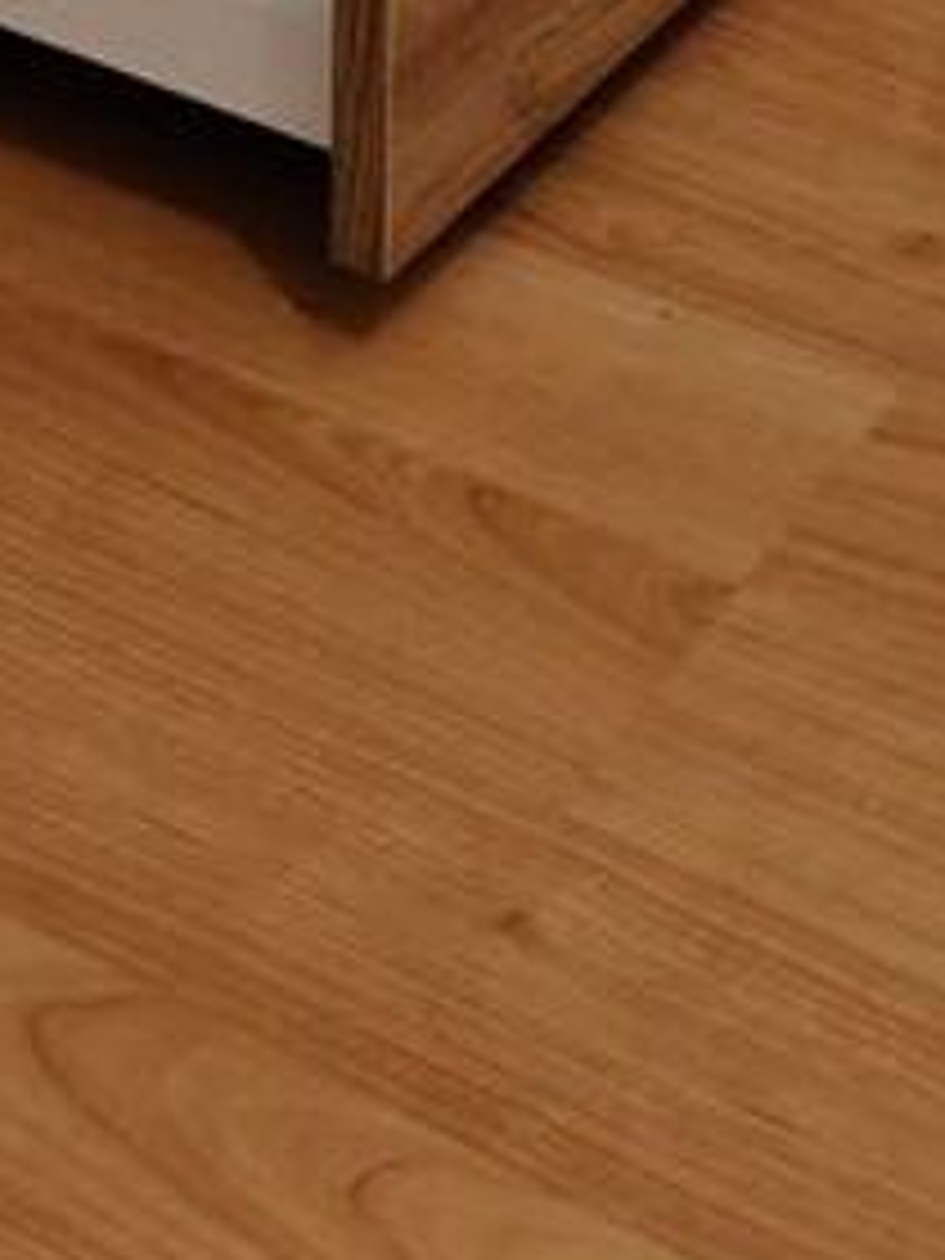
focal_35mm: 124
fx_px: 4514
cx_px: -166
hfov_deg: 11.7
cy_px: -1613
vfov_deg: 12.8
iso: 640
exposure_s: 1/33
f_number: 1.6
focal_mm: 5.4
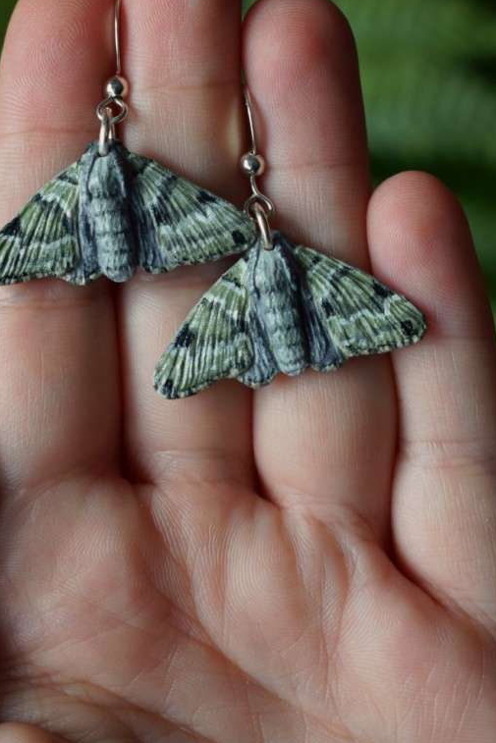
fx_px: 2169
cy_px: 258
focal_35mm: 105
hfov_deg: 13.0
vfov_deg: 19.4
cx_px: 201
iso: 400
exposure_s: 1/125
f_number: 5.6
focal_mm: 46
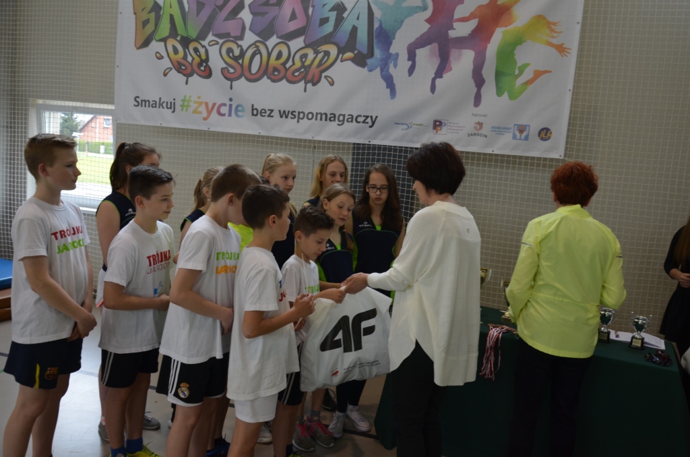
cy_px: 228
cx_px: 345
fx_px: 516
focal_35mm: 27
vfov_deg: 47.7
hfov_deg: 67.5
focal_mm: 18
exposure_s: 1/80
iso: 400
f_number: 4.5
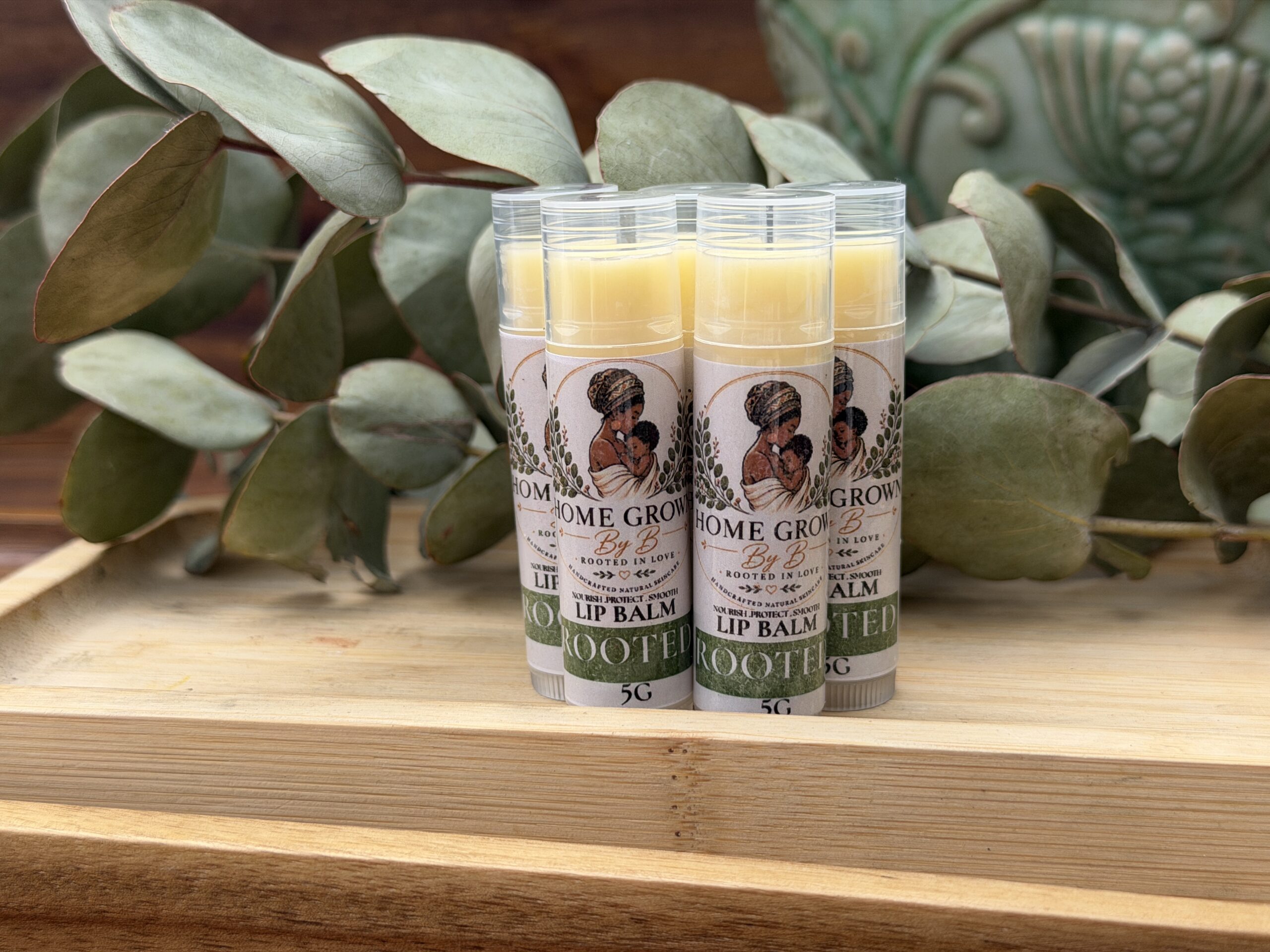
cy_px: 476
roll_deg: +0.5
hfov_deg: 39.7
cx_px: 635
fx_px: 1761
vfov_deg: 30.3
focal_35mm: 48
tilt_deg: -9.7
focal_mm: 6.76
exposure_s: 1/1543
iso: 64
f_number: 1.78
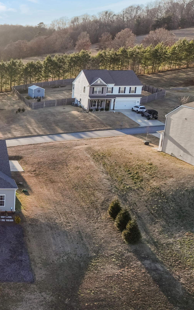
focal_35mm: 47
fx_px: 398
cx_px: -52
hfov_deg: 24.3
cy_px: 182
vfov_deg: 42.5
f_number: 2.8
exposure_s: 1/160
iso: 410
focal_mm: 12.29
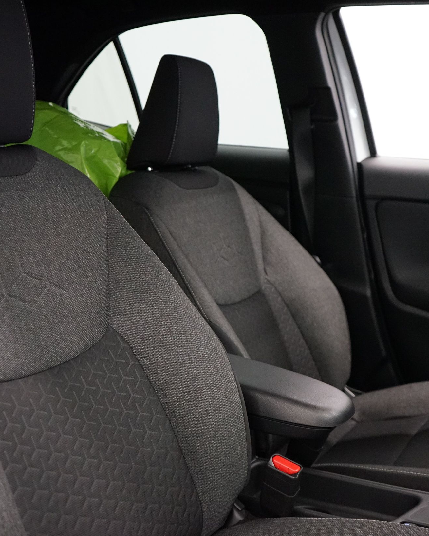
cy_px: 267
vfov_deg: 42.9
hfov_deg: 34.9
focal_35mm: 43
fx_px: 682
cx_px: 198
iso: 5000
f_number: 3.5
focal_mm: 30
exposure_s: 1/160
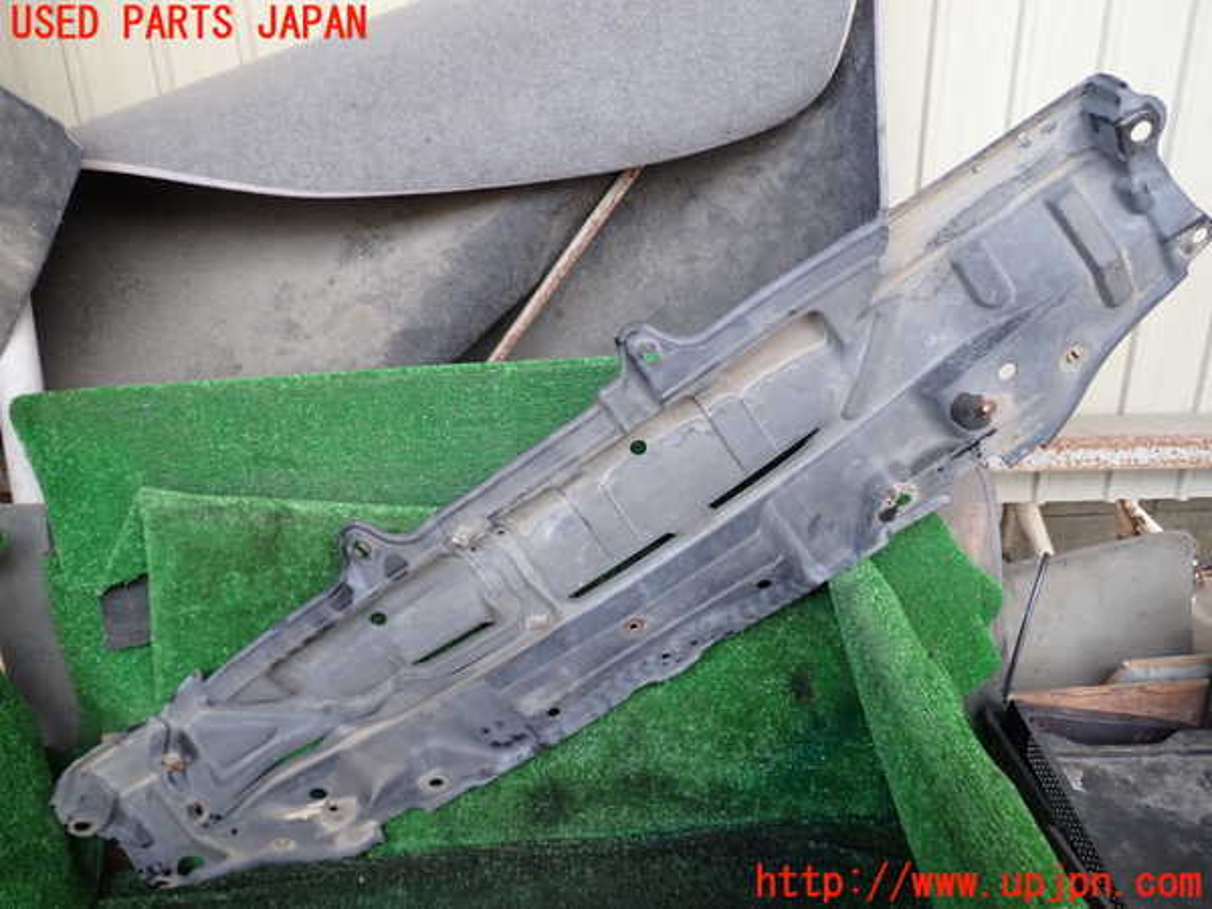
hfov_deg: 60.0
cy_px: 454
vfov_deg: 46.8
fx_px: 1050
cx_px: 606
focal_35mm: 30
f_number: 2.3
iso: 100
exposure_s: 1/60
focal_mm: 5.4
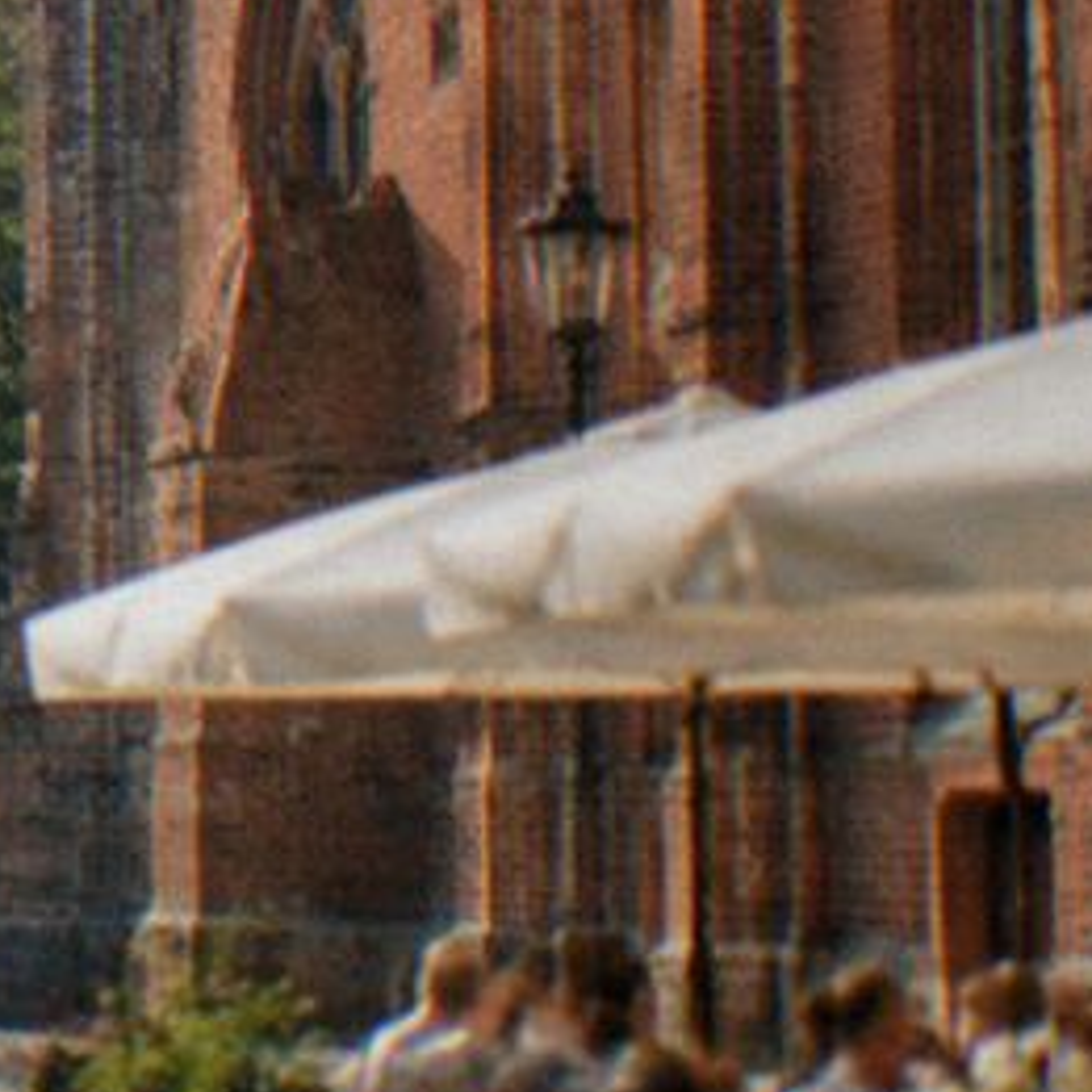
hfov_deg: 17.3
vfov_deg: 22.1
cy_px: 406
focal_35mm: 78
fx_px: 2784
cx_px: -975
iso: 400
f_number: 8
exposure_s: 1/320
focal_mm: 24
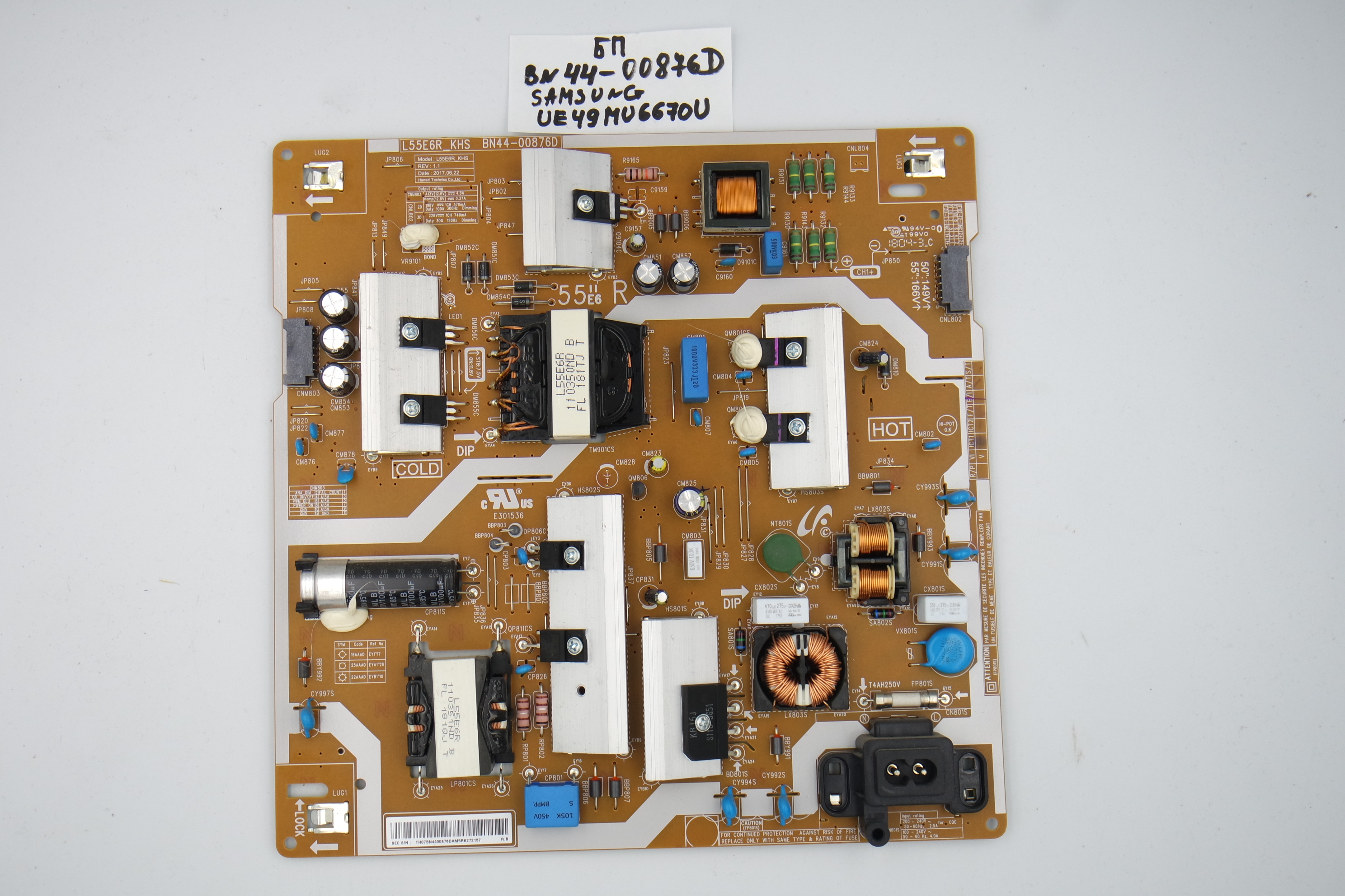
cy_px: 448
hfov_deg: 48.5
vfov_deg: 33.4
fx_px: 1494
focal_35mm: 40
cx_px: 672
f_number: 5
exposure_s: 1/100
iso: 160
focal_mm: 15
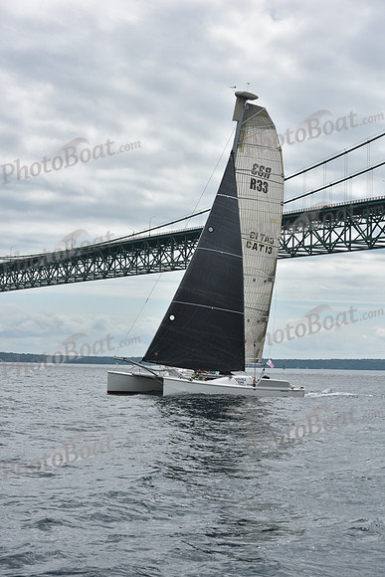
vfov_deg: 28.8
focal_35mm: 70
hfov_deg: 19.5
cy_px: 288
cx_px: 192
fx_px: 1122
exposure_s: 1/800
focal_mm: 70
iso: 250
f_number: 10
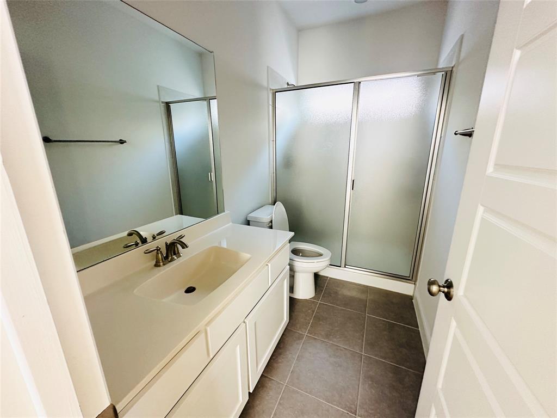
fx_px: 225
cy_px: 209
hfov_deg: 102.1
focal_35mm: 14
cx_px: 278
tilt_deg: -15.0
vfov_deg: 85.7
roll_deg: +0.0
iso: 640
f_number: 2.2
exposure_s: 1/60
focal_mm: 2.22
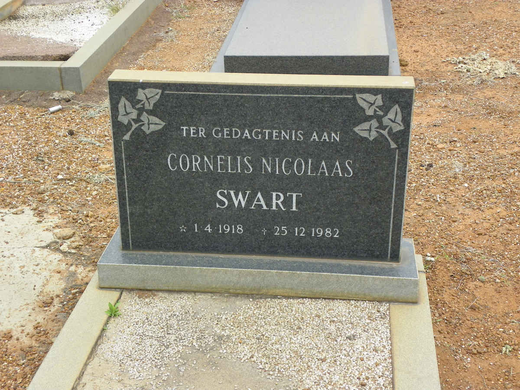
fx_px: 841
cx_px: 260
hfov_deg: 34.3
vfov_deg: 26.1
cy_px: 195
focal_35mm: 56
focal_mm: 9.9
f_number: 4
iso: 64
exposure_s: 1/200
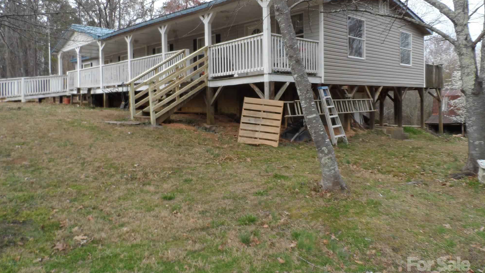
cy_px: 115
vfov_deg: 42.8
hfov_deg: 69.8
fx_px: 347
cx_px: 237
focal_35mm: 27
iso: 80
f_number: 3.2
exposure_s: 1/125
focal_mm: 4
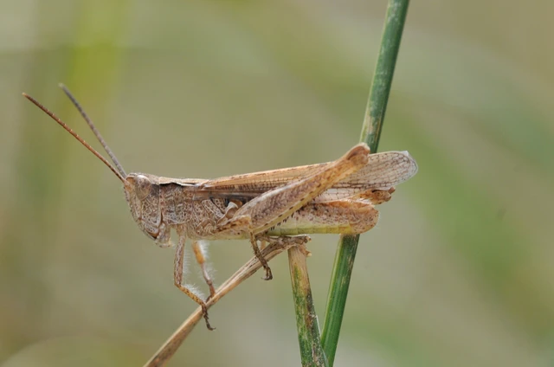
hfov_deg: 13.1
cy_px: 184
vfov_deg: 8.7
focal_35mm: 158
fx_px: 2419
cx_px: 277
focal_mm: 105
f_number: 13
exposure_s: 1/320
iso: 400
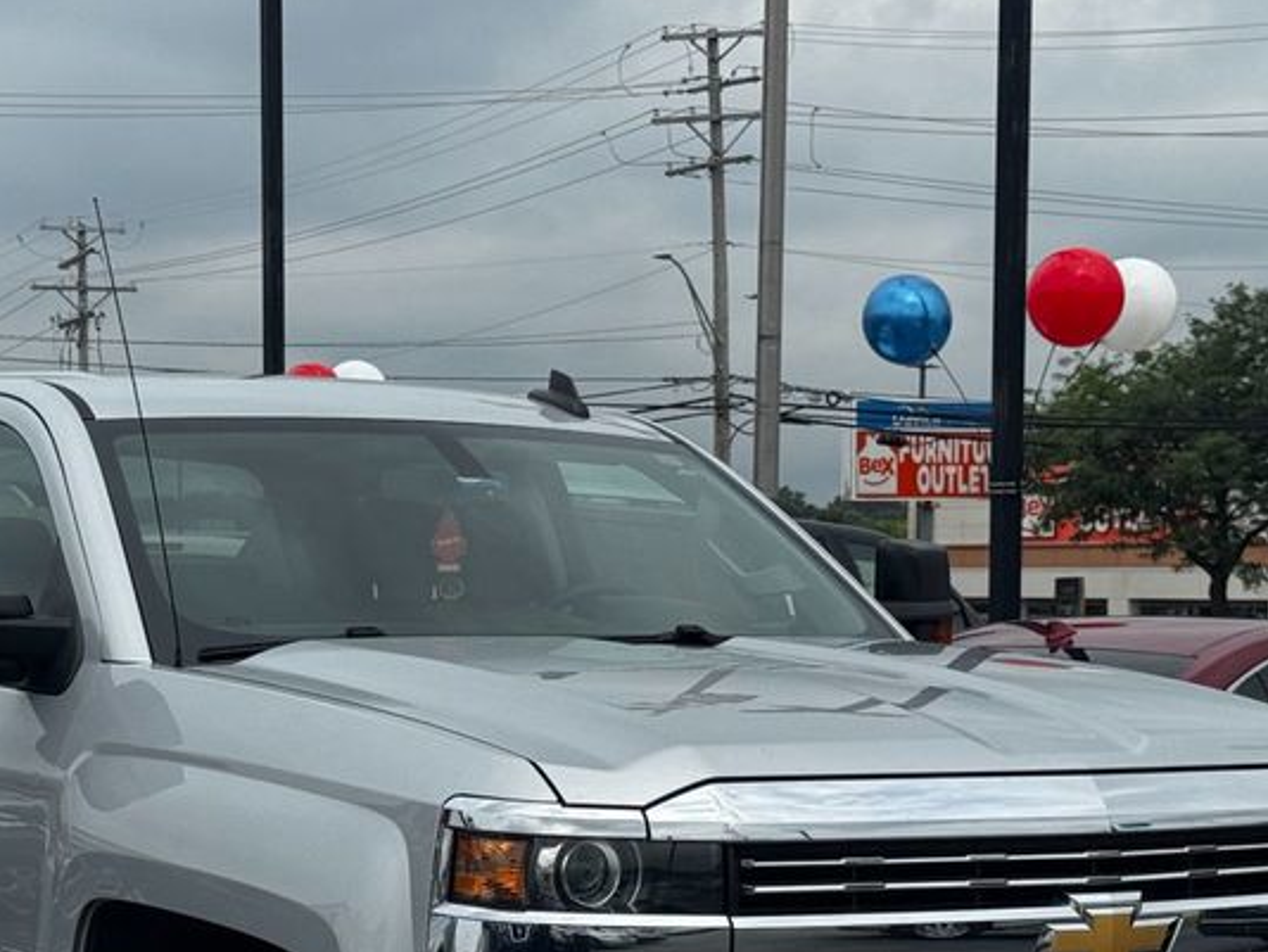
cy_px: 824
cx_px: 435
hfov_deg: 21.2
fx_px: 3372
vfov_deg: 15.9
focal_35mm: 92
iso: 64
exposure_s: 1/4049
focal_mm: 6.76
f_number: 1.78
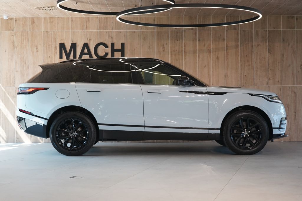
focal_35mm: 63
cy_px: 100
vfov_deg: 21.6
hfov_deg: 31.9
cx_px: 151
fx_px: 529
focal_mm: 63
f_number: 5.6
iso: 3200
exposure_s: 1/160
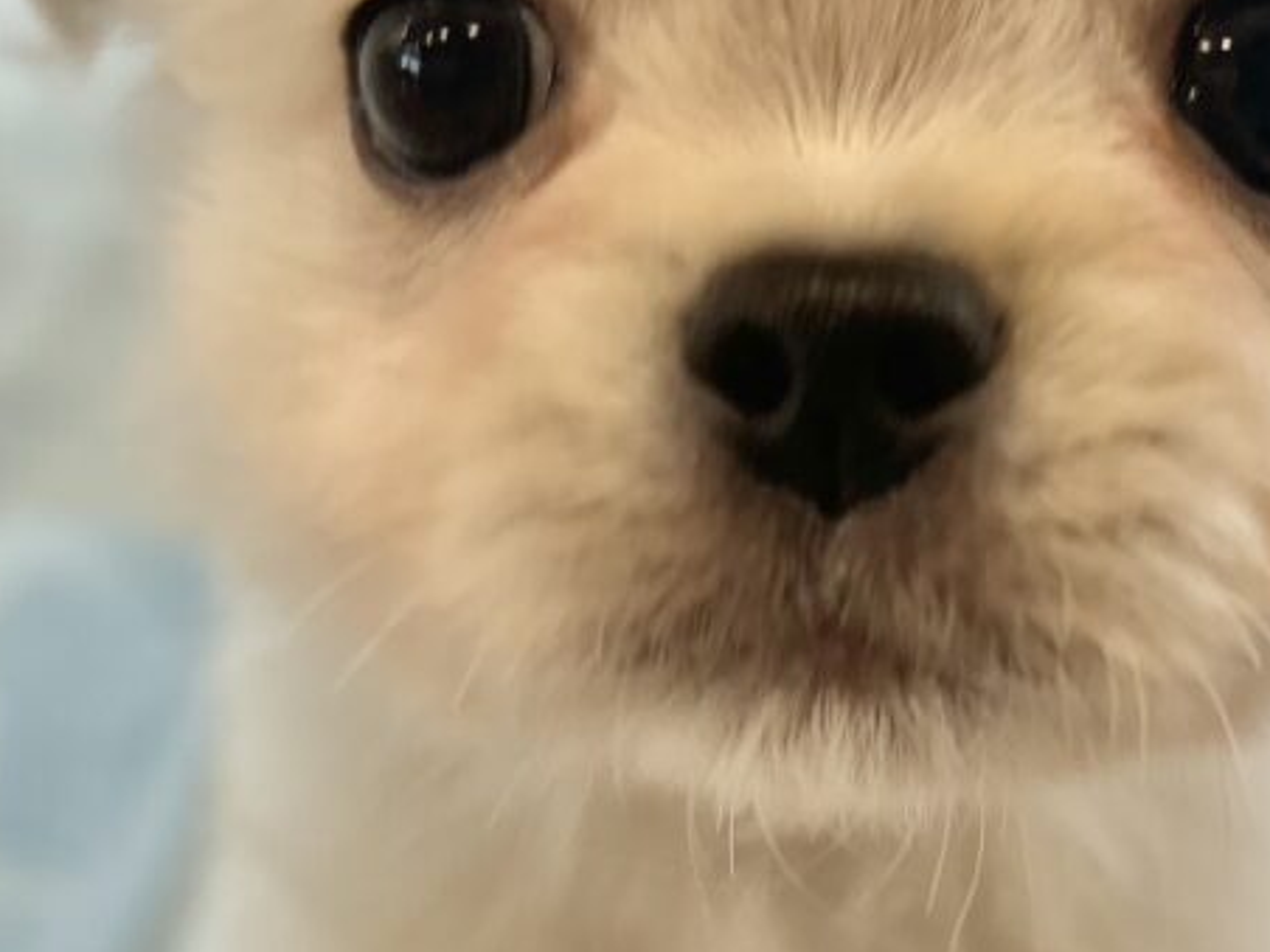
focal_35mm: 69
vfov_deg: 21.3
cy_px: 430
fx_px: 2531
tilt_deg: -19.8
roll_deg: -1.1
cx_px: 851
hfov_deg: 28.0
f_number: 1.6
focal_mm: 5.96
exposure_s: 1/100
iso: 64
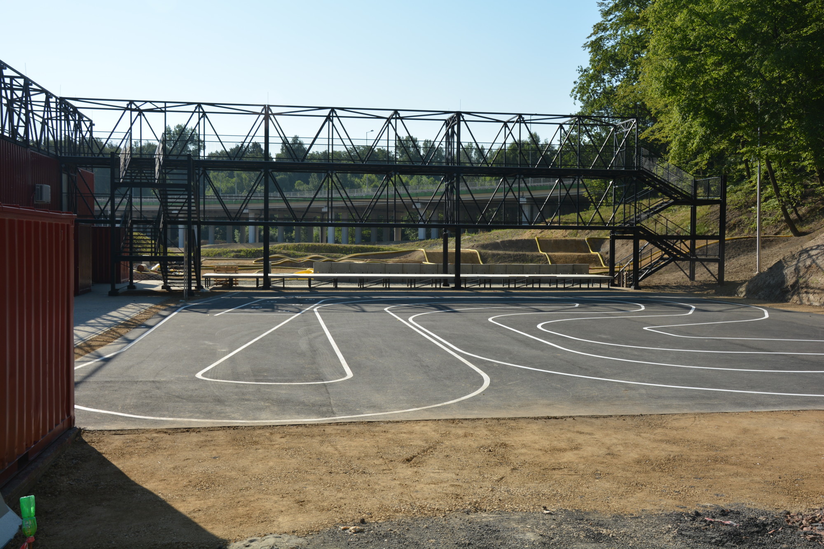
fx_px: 858
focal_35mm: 38
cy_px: 274
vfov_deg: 35.5
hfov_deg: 51.3
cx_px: 412
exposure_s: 1/200
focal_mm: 25
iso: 100
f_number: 10
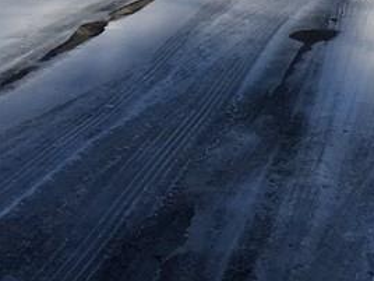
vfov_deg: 12.5
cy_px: -165
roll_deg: -0.3
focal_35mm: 111
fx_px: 1199
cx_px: 222
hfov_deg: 17.7
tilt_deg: +0.6
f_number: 2.2
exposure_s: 1/1399
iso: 25
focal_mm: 4.15
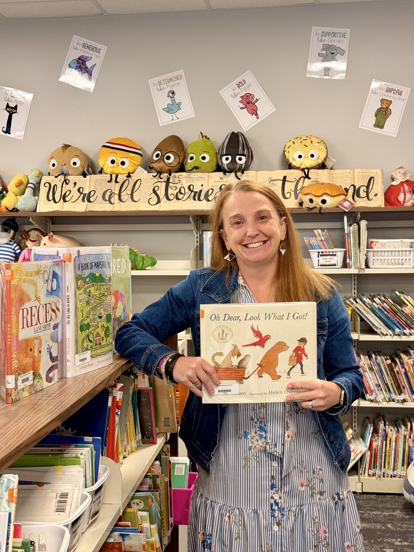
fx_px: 765
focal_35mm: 48
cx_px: 207
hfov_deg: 30.3
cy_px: 276
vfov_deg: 39.7
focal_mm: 6.76
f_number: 1.78
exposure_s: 1/60
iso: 200
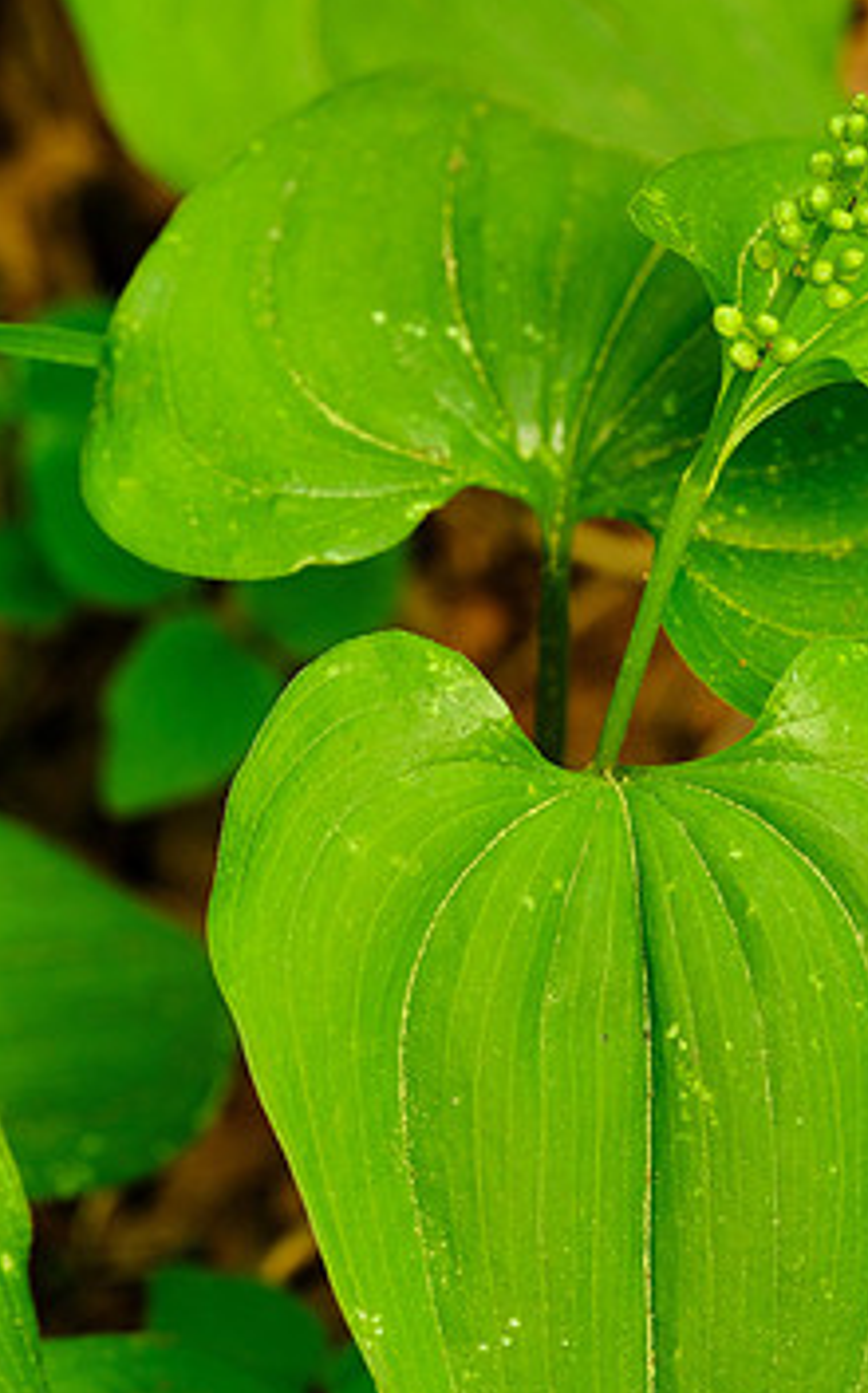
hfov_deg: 8.4
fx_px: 5917
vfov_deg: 13.4
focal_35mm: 156
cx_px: 552
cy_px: 754
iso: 400
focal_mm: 80
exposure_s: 1/17
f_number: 11
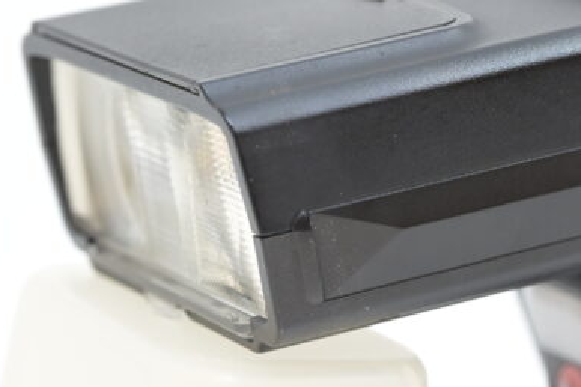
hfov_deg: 8.2
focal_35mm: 252
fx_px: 4065
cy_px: 321
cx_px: 461
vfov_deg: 5.4
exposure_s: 1/250
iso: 1600
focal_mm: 95
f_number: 6.3
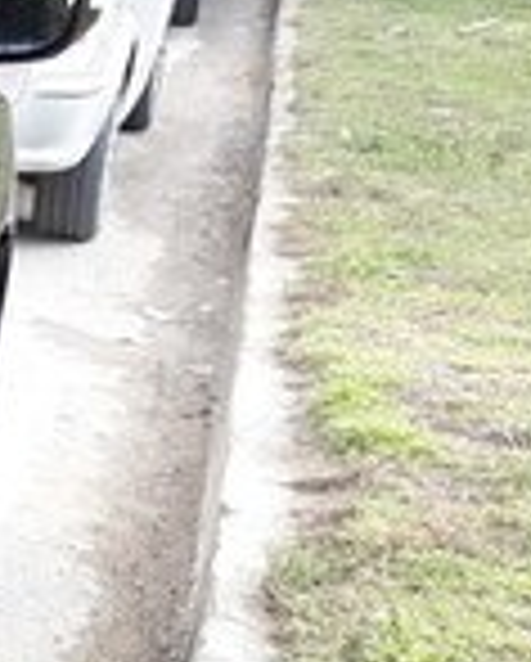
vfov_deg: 16.1
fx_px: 2313
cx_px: -801
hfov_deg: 10.8
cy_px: 543
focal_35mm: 118
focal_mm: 3.71
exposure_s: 1/157
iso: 40
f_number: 1.7
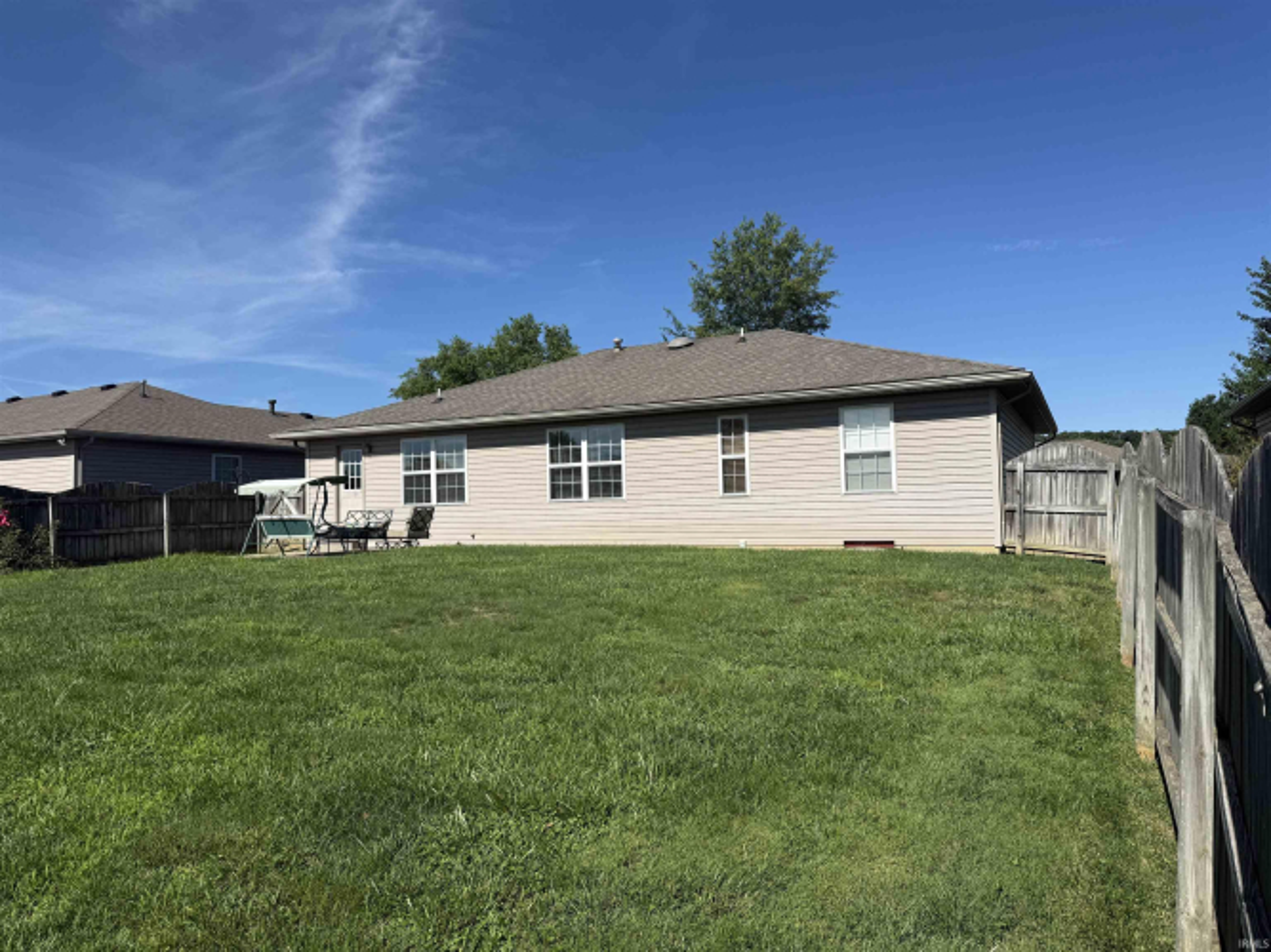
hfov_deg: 71.6
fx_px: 881
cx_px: 636
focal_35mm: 24
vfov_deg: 56.8
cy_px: 476
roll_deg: +1.1
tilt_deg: +4.2
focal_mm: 6.76
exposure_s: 1/5714
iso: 80
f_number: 1.78
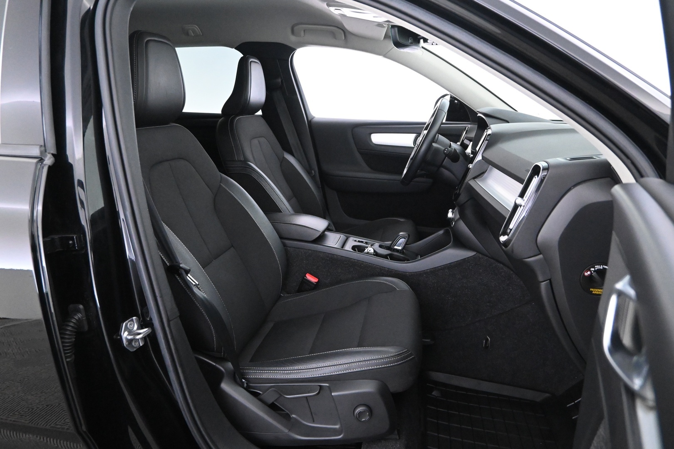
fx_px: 449
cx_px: 337
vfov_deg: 53.1
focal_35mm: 24
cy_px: 224
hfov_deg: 73.7
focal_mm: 16
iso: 6400
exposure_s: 1/40
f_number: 4
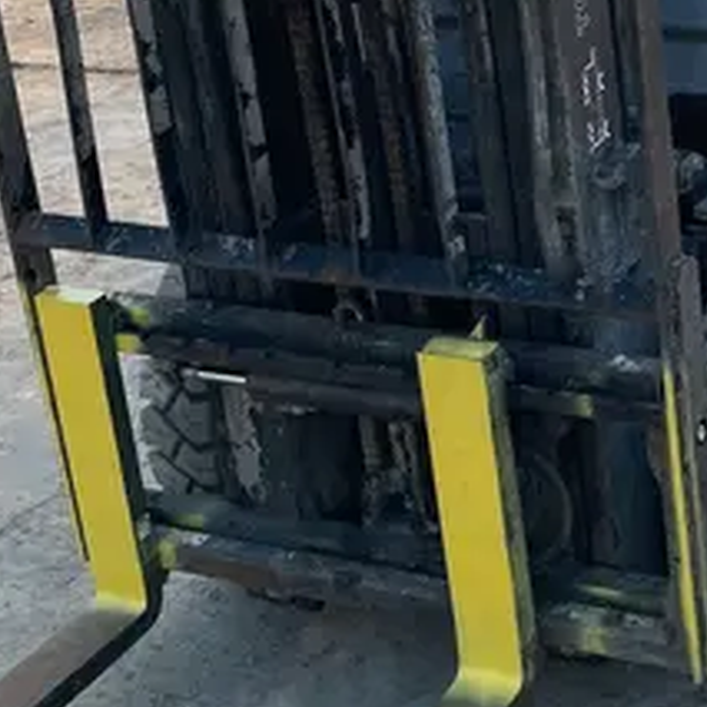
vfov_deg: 21.4
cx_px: 664
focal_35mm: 79
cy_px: 65
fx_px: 1825
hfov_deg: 21.3
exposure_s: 1/1033
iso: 50
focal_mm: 4.2
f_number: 1.6
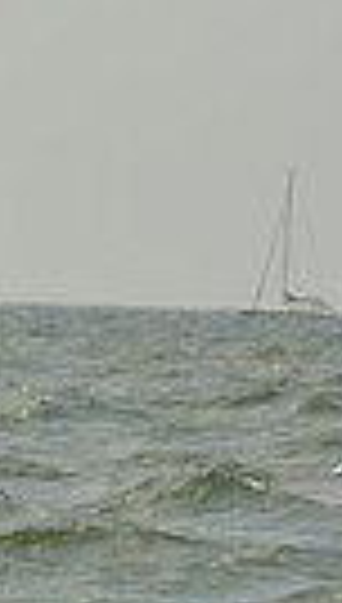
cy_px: 241
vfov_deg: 3.5
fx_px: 9773
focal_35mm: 610
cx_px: -932
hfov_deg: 2.0
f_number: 9
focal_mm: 135
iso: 320
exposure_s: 1/1250
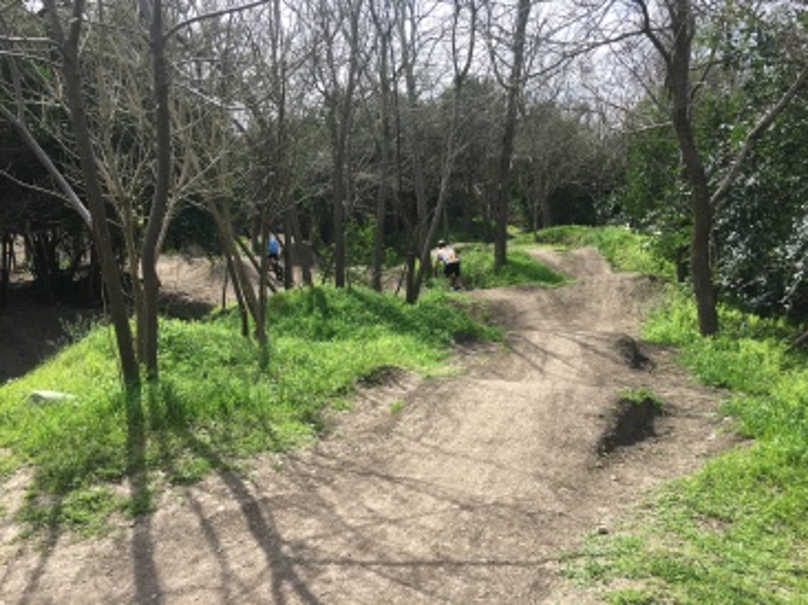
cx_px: 404
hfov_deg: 61.7
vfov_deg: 48.2
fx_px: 676
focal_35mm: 29
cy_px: 302
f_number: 2.2
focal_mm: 4.15
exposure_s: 1/725
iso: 25
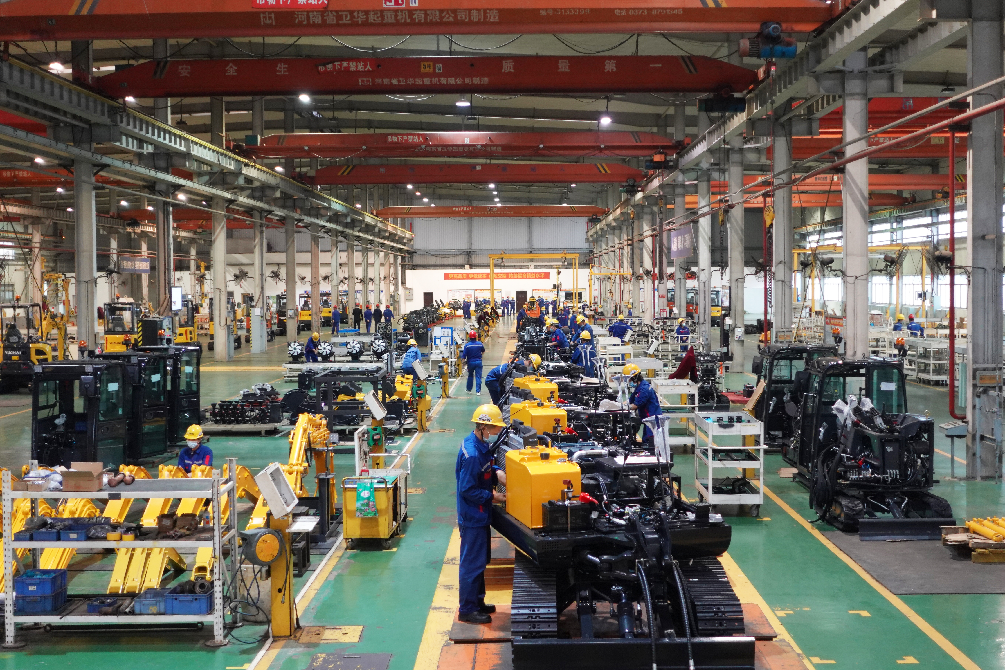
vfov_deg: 28.1
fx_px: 1340
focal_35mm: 48
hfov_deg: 41.1
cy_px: 335
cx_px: 502
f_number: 2.8
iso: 800
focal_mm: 18.2
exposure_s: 1/20
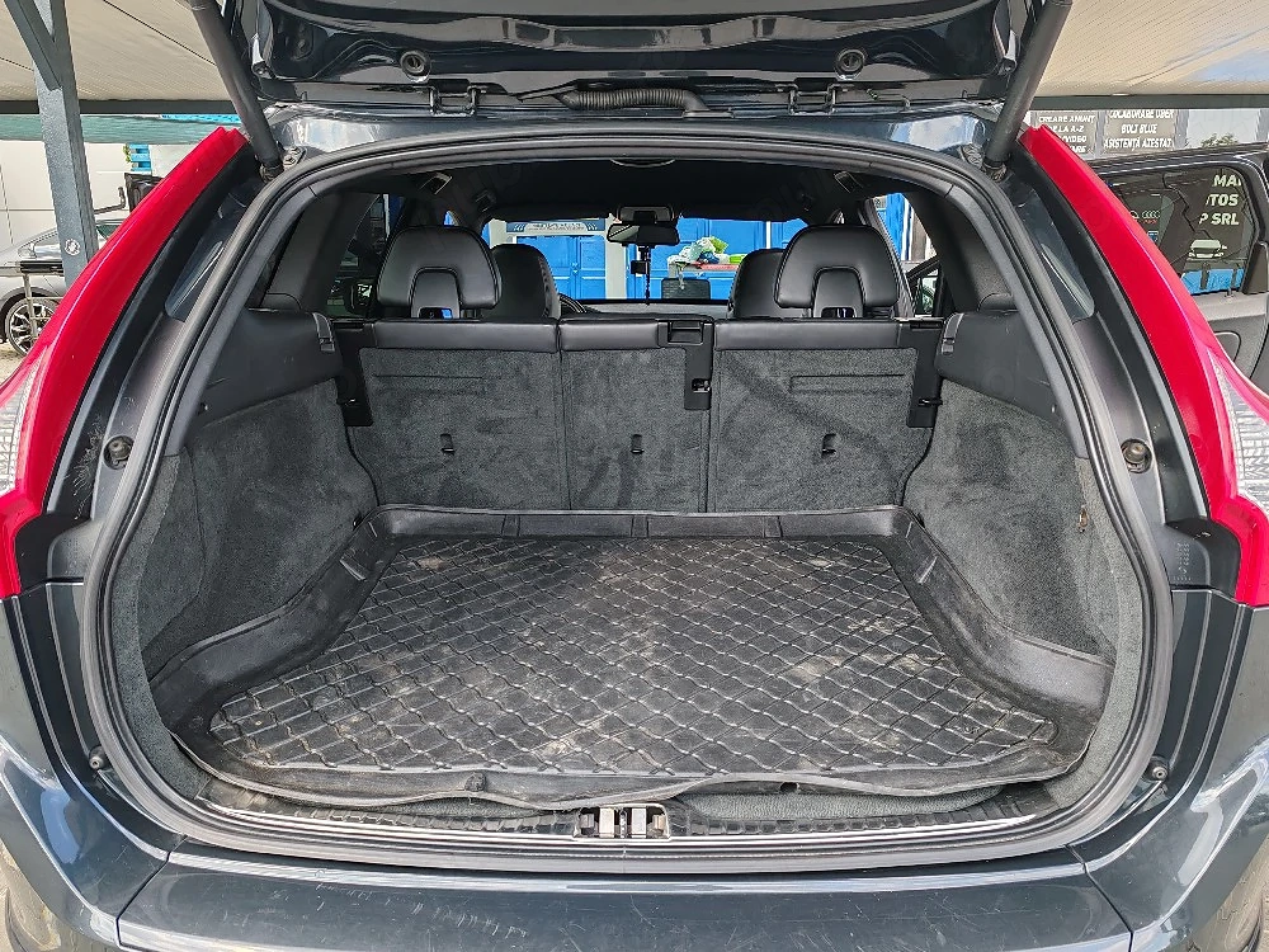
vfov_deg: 51.4
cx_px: 634
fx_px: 990
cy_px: 476
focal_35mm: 27
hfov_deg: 65.3
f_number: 1.9
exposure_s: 1/100
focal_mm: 6.12
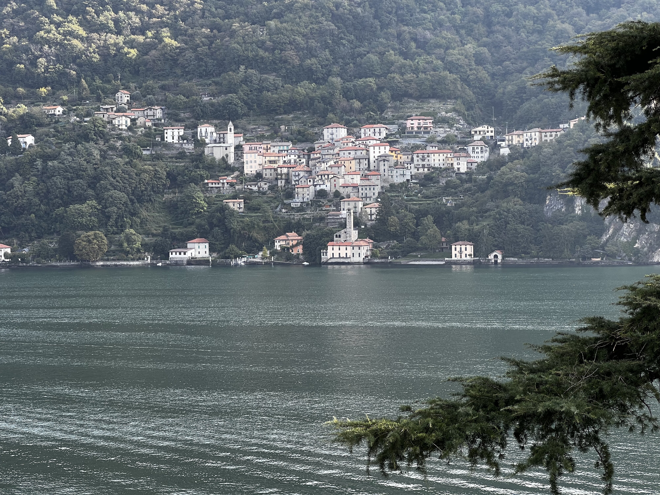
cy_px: 248
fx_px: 1468
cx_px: 330
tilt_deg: -1.3
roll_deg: +1.6
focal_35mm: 77
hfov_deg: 25.3
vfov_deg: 19.1
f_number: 2.8
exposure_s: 1/111
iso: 32
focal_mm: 9
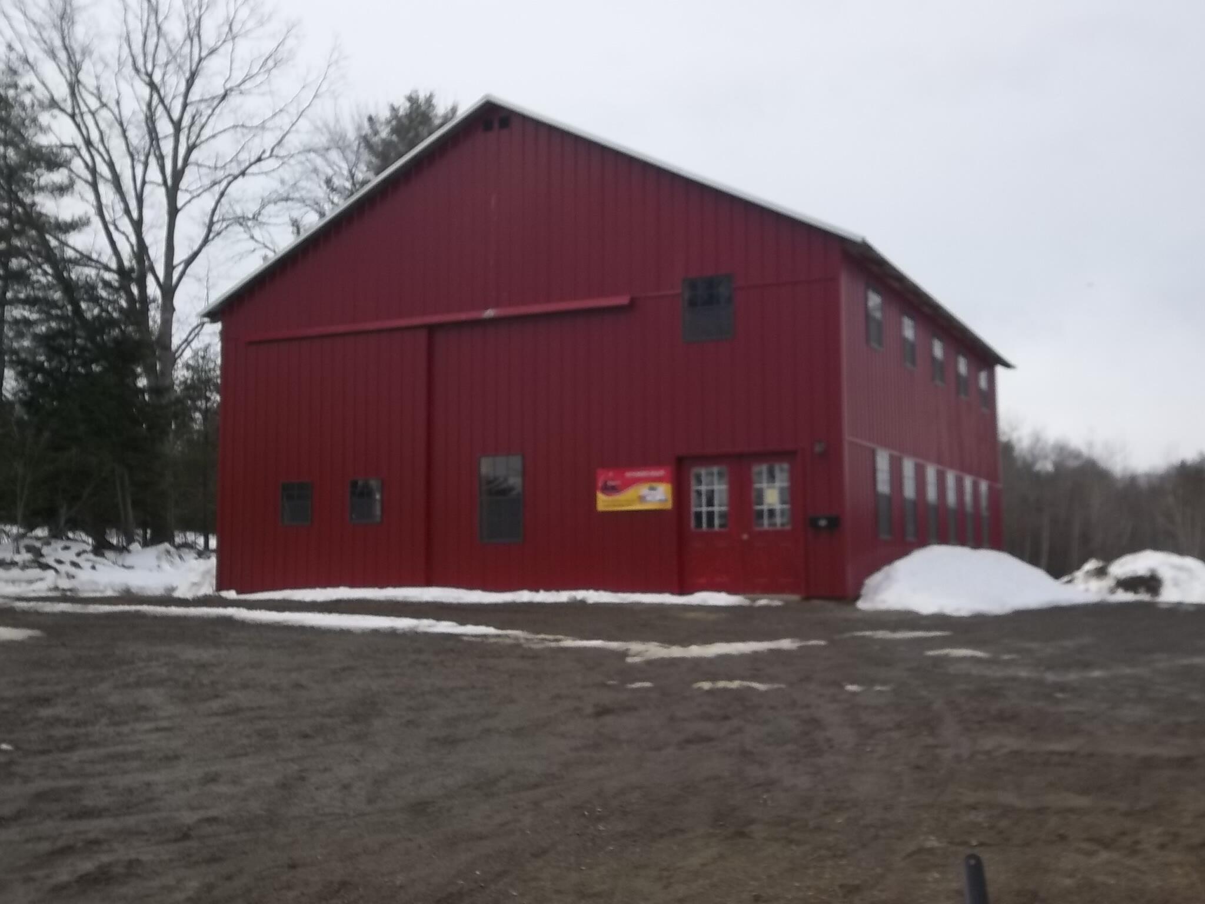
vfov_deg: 38.7
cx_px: 602
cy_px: 452
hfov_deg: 50.1
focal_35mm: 37
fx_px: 1288
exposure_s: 1/100
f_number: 10.1
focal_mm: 6.6
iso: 80
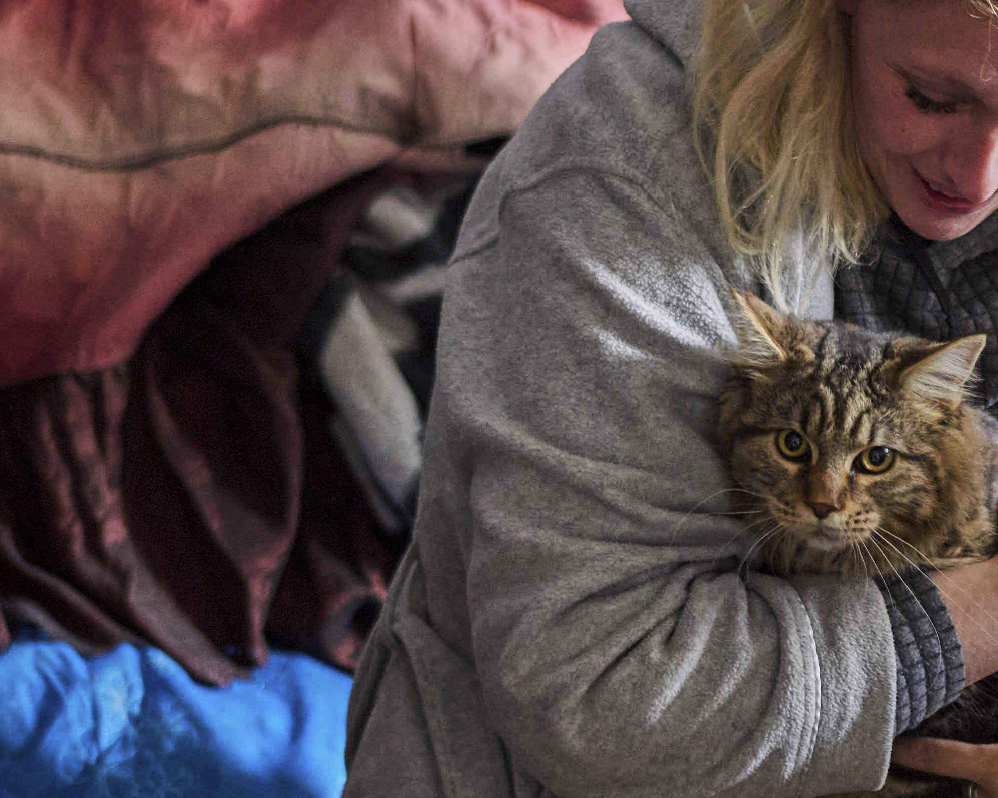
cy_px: 412
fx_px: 4224
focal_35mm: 143
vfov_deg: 10.8
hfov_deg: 13.4
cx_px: 847
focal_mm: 35
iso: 1250
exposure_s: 1/200
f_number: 1.4
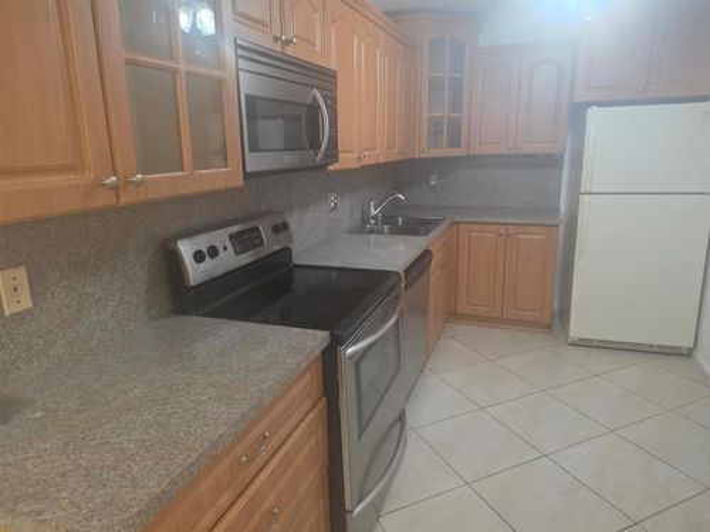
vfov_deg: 58.9
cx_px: 355
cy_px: 266
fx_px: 472
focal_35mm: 23
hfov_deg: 73.9
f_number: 1.7
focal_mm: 6.25
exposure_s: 1/120
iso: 400
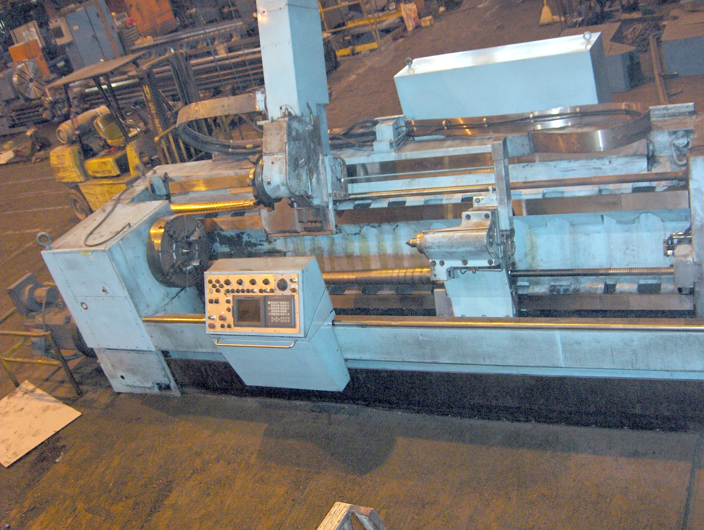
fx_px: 794
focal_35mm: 39
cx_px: 352
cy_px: 265
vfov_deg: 36.9
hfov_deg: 47.8
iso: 100
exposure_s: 1/60
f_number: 2.8
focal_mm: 8
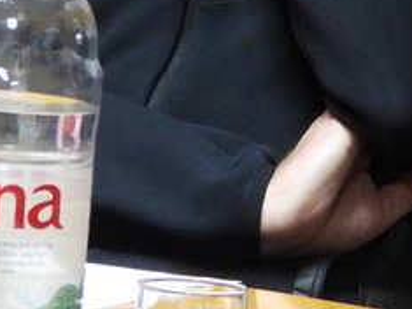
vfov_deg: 1.6
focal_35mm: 946
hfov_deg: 2.1
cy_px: -163
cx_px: 621
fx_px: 11254
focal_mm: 33.2
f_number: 4.5
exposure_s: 1/15
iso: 560
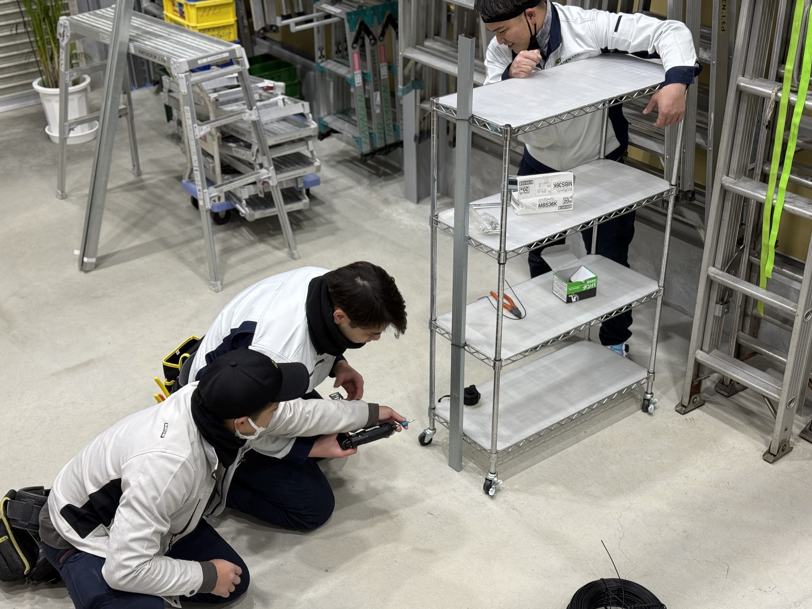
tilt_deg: -29.6
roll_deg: +1.5
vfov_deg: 30.3
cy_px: 304
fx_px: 1126
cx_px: 406
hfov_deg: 39.7
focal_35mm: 48
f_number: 1.78
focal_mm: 6.76
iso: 100
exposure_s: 1/66
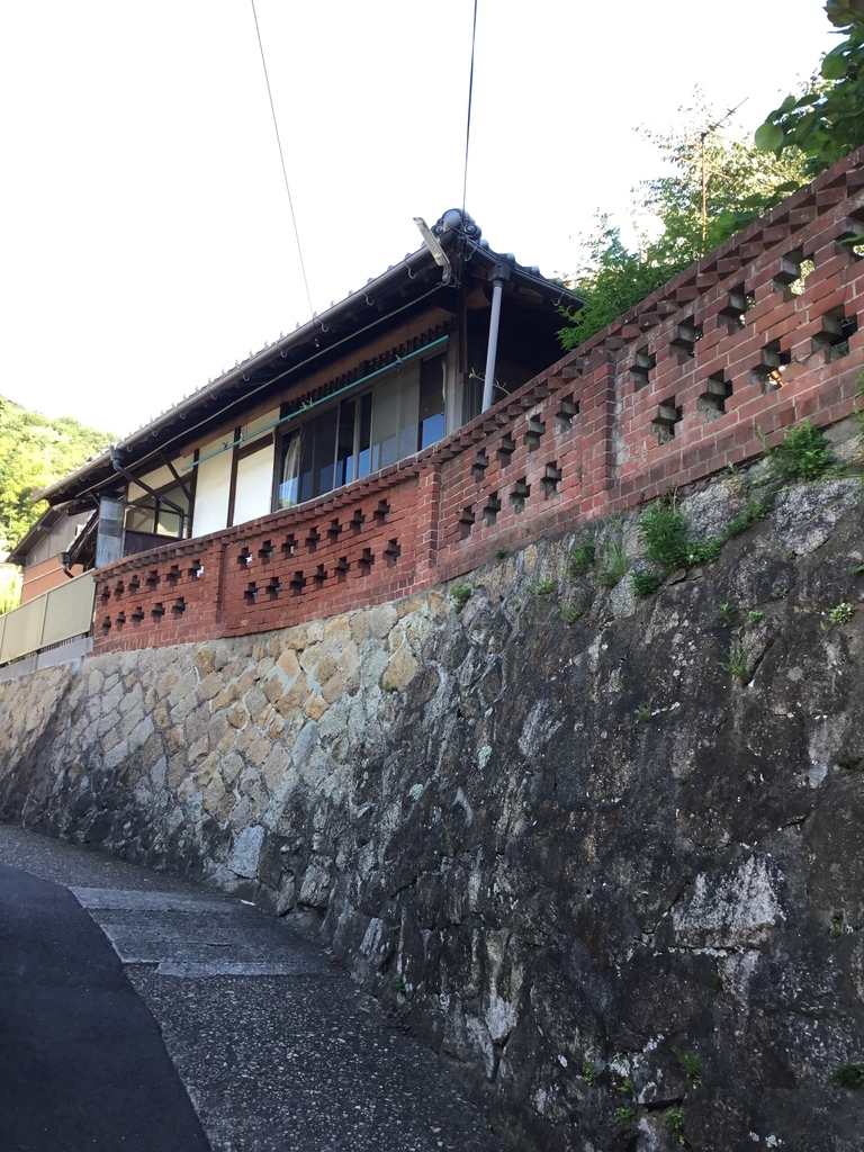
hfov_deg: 45.4
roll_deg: -1.3
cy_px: 576
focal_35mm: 31
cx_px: 432
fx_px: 1032
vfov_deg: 58.4
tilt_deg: +14.2
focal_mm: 3.3
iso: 32
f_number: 2.4
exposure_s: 1/120
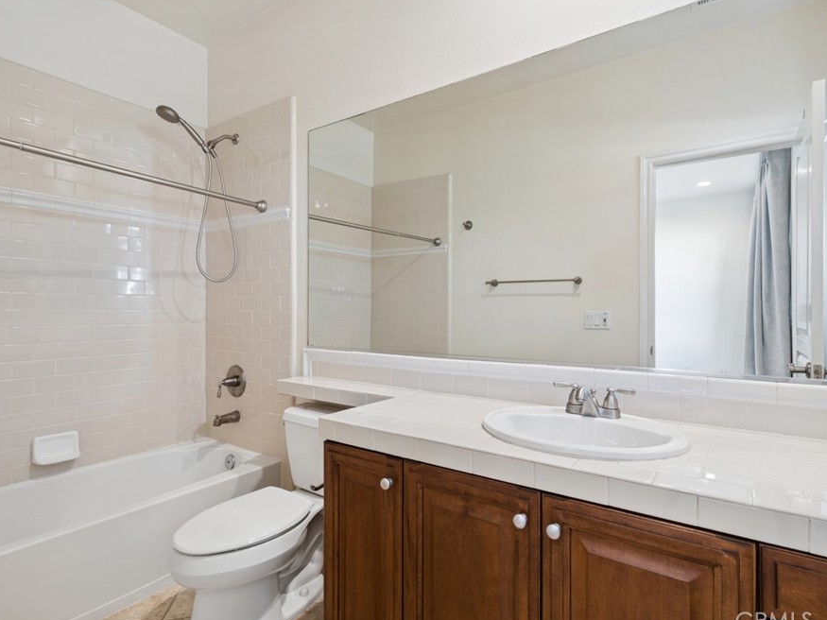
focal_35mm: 18
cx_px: 428
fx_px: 430
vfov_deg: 71.6
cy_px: 312
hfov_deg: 87.7
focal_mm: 16
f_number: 9
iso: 160
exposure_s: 1/3.33
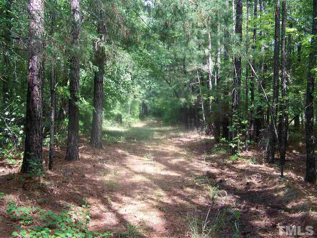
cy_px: 119
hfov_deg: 51.4
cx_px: 158
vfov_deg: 39.7
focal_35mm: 36
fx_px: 330
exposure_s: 1/80
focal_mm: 5.85
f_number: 2.8
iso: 64
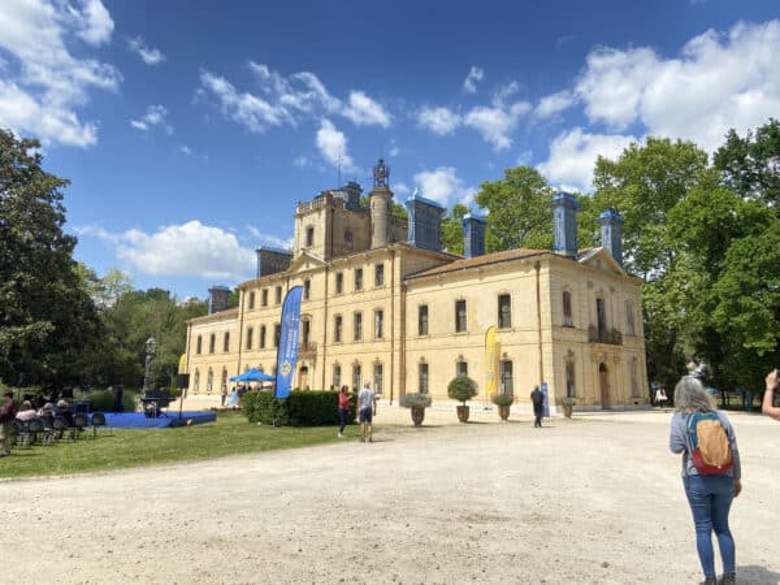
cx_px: 390
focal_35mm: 26
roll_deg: -0.9
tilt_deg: +9.2
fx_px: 586
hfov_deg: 67.3
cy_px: 292
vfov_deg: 53.1
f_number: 1.8
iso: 32
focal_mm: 4.25
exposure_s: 1/2222
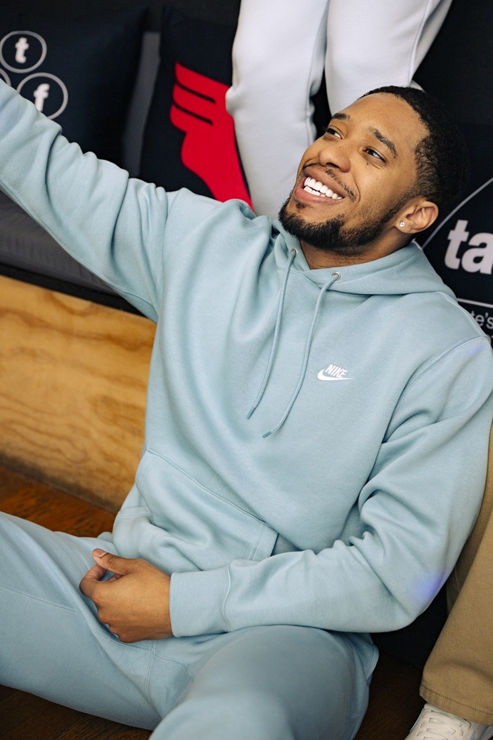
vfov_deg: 39.6
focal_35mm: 50
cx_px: 246
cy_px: 370
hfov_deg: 27.0
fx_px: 1027
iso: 320
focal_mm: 50
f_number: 4
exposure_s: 1/160
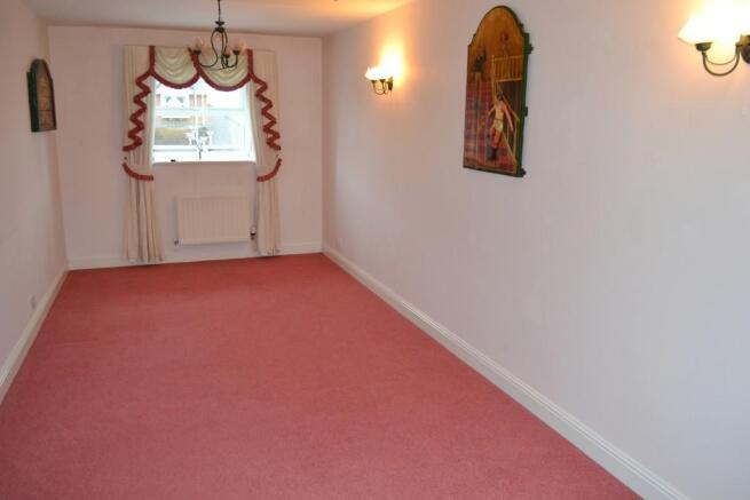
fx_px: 563
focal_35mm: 27
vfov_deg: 48.0
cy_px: 250
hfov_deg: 67.4
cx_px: 375
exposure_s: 1/60
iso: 900
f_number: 3.5
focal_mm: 18
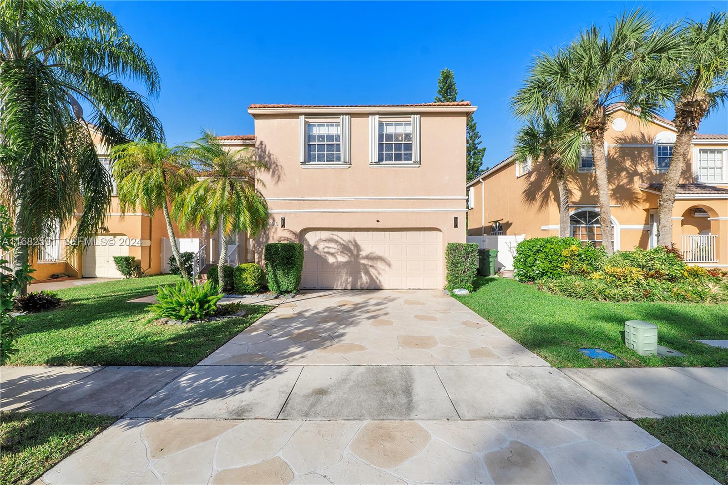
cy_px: 242
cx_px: 364
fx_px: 303
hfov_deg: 100.4
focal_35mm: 15
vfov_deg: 77.3
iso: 100
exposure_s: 1/200
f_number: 11
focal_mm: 10
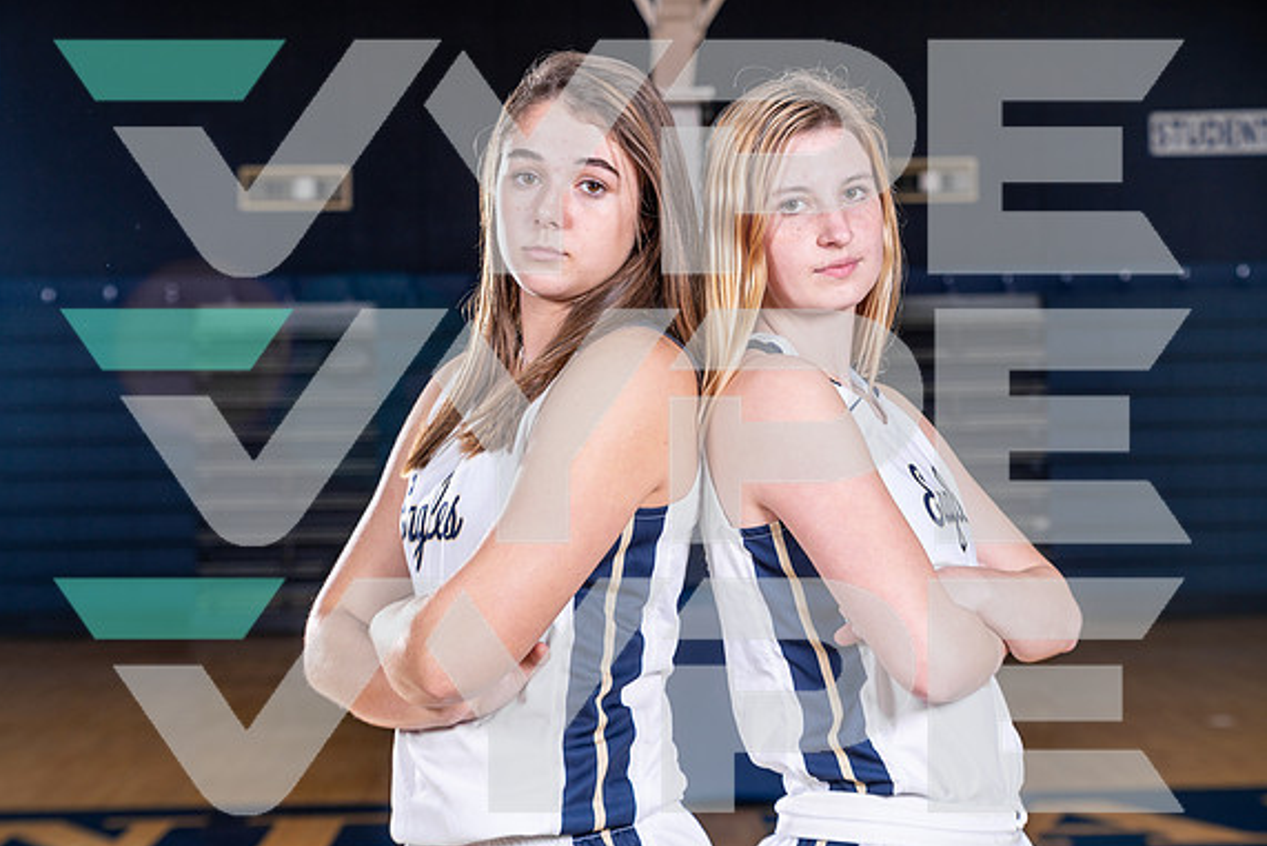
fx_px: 2182
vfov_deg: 21.9
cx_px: 626
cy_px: 427
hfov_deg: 32.4
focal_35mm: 62
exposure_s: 1/125
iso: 100
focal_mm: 61
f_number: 5
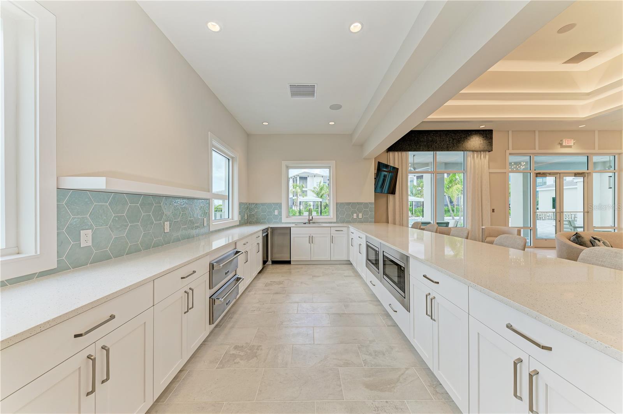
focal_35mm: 13
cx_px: 312
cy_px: 207
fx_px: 225
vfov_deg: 85.3
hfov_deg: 108.4
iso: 200
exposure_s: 1/15
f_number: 9
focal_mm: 13
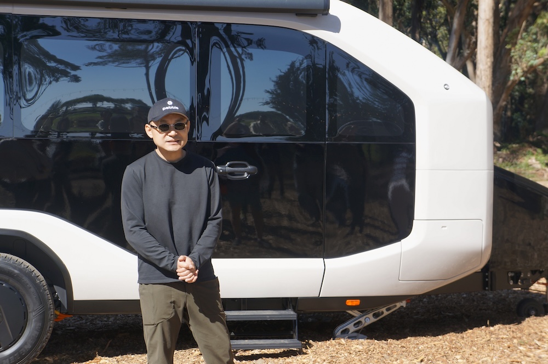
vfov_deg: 16.5
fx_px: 1254
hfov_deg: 24.6
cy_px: 182
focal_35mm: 82
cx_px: 274
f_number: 6.3
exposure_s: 1/250
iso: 100
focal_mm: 55
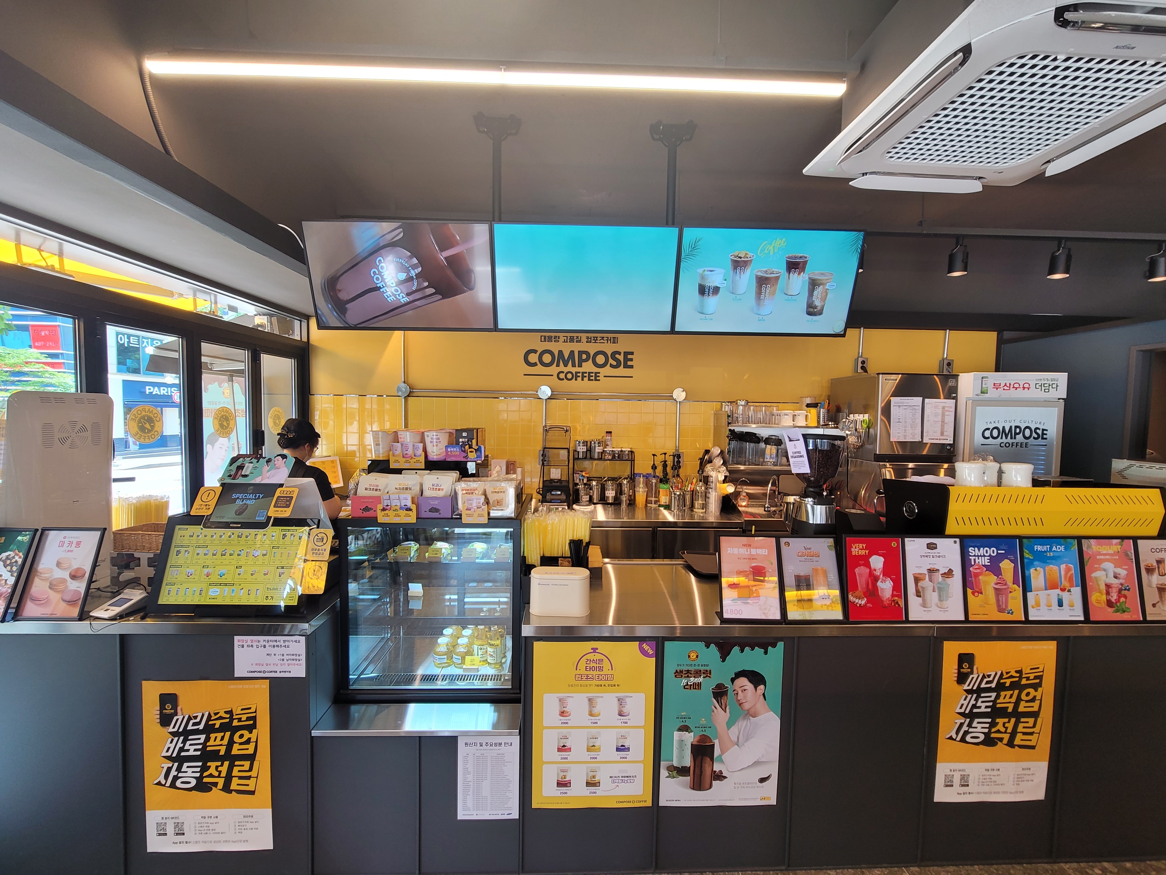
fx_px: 438
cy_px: 438
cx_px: 583
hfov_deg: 106.2
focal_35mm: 13
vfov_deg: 89.9
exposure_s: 1/60
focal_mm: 2.2
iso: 100
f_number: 2.2
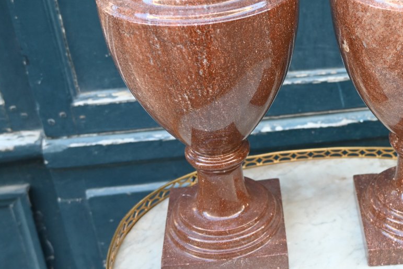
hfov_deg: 34.1
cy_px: 82
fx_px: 640
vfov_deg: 23.6
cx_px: 309
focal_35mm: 57
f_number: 3.8
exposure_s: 1/125
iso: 560
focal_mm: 24.5
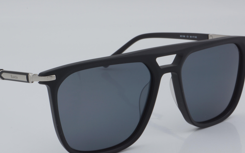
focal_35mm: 98
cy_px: 88
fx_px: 654
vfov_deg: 13.3
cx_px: 103
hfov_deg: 21.2
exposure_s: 1/4
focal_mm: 50
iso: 100
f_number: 32
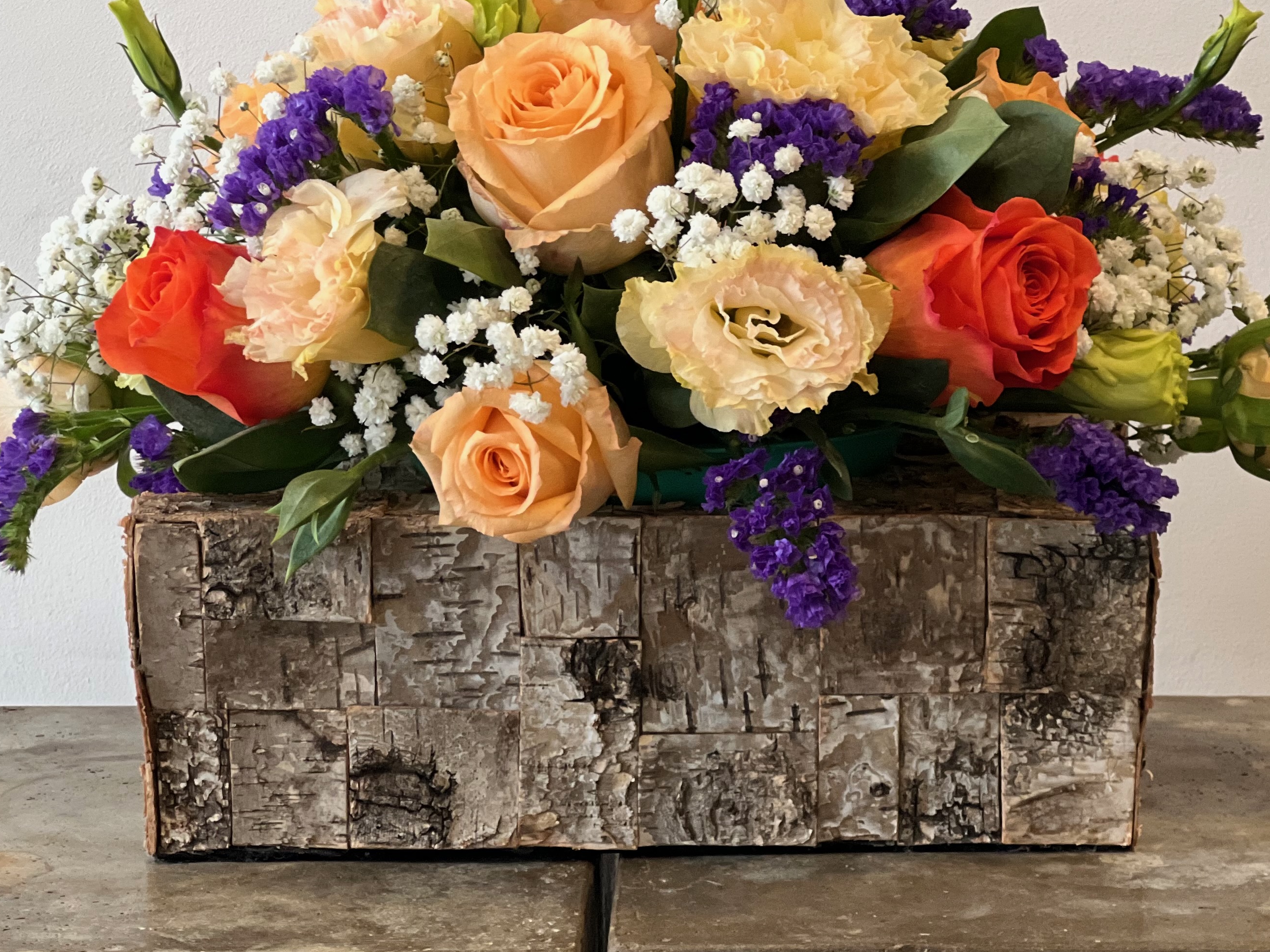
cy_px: 385
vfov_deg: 12.4
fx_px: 4366
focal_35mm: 119
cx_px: 673
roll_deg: +1.5
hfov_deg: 16.5
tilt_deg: -8.8
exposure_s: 1/40
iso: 200
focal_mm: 9
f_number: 2.8
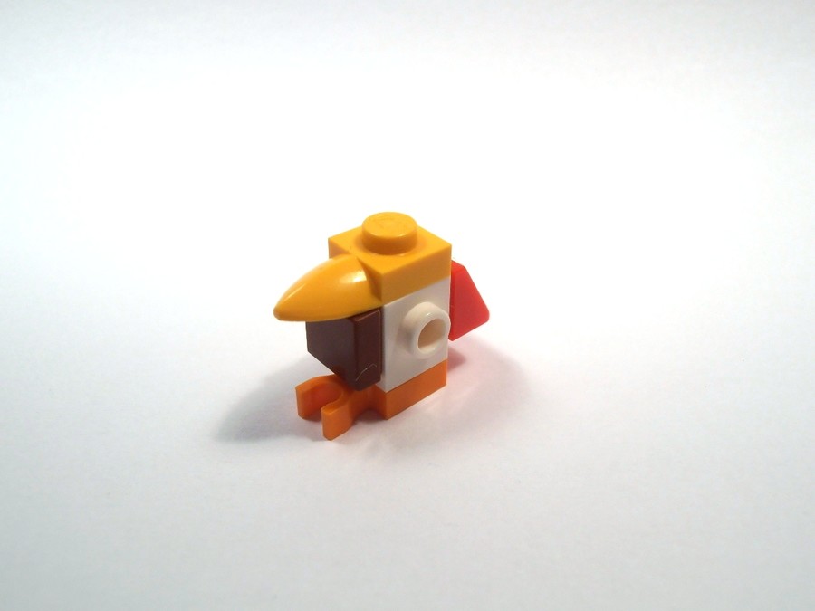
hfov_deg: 50.1
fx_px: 871
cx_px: 408
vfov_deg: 38.7
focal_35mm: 37
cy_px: 306
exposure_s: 1/80
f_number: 3.9
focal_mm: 6.61
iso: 80
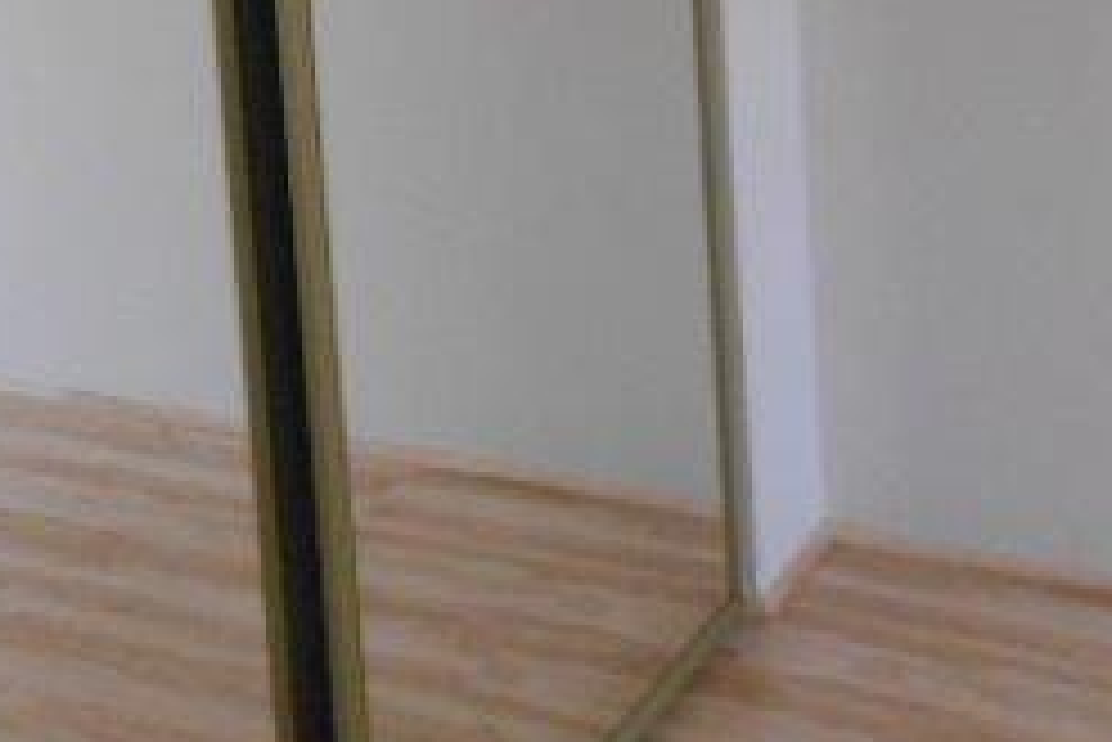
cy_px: -292
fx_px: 2163
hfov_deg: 28.4
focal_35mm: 70
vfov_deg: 17.9
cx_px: 261
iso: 500
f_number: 3.5
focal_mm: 4.6
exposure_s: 1/30
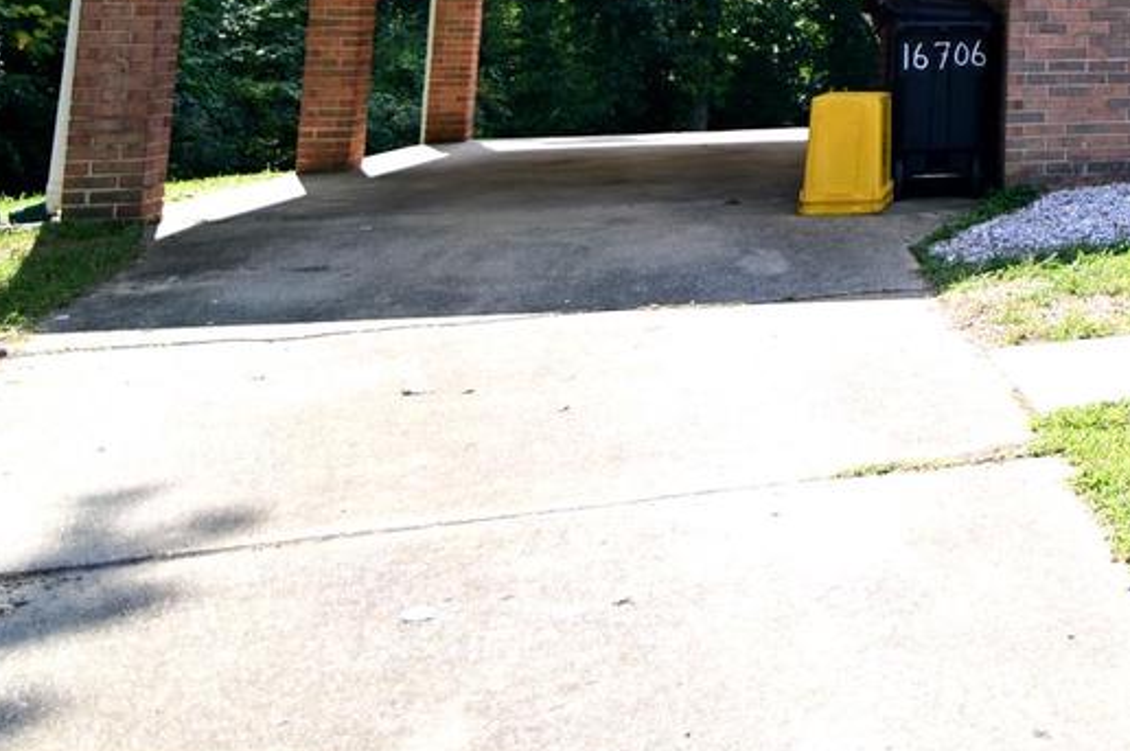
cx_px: 1566
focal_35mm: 53
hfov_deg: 28.6
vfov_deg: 23.1
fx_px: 1662
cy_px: -175
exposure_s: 1/500
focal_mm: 19
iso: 100
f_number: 2.8
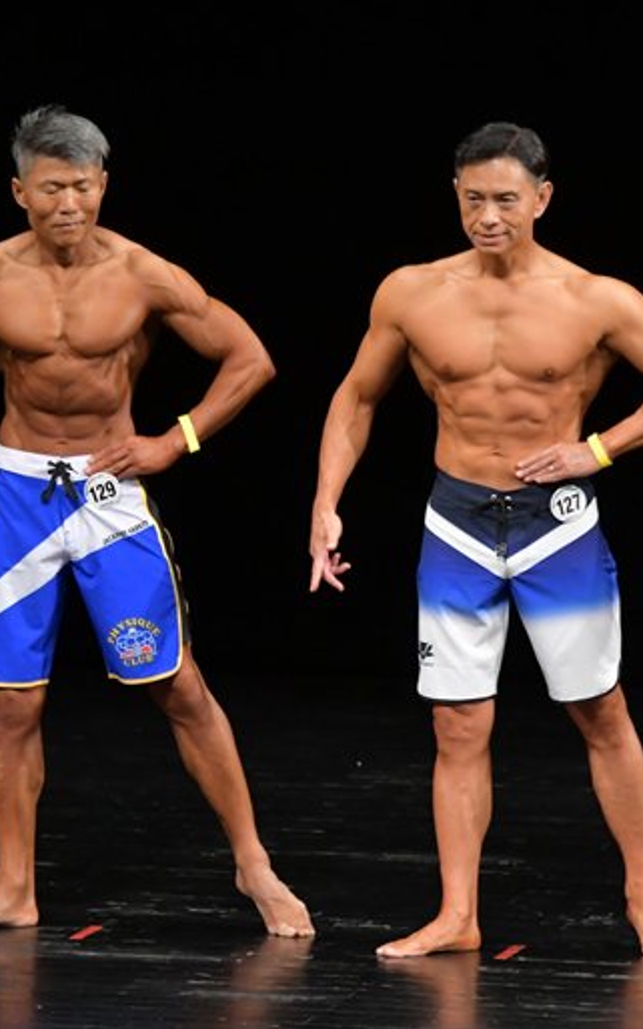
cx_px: 109
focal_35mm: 415
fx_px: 11642
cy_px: 514
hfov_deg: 3.2
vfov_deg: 5.1
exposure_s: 1/400
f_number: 5.6
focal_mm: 180
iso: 3200
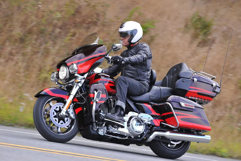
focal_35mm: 300
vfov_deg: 4.6
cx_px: 120
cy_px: 80
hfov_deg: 6.9
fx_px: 2007
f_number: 7.1
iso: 640
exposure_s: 1/500
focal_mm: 300
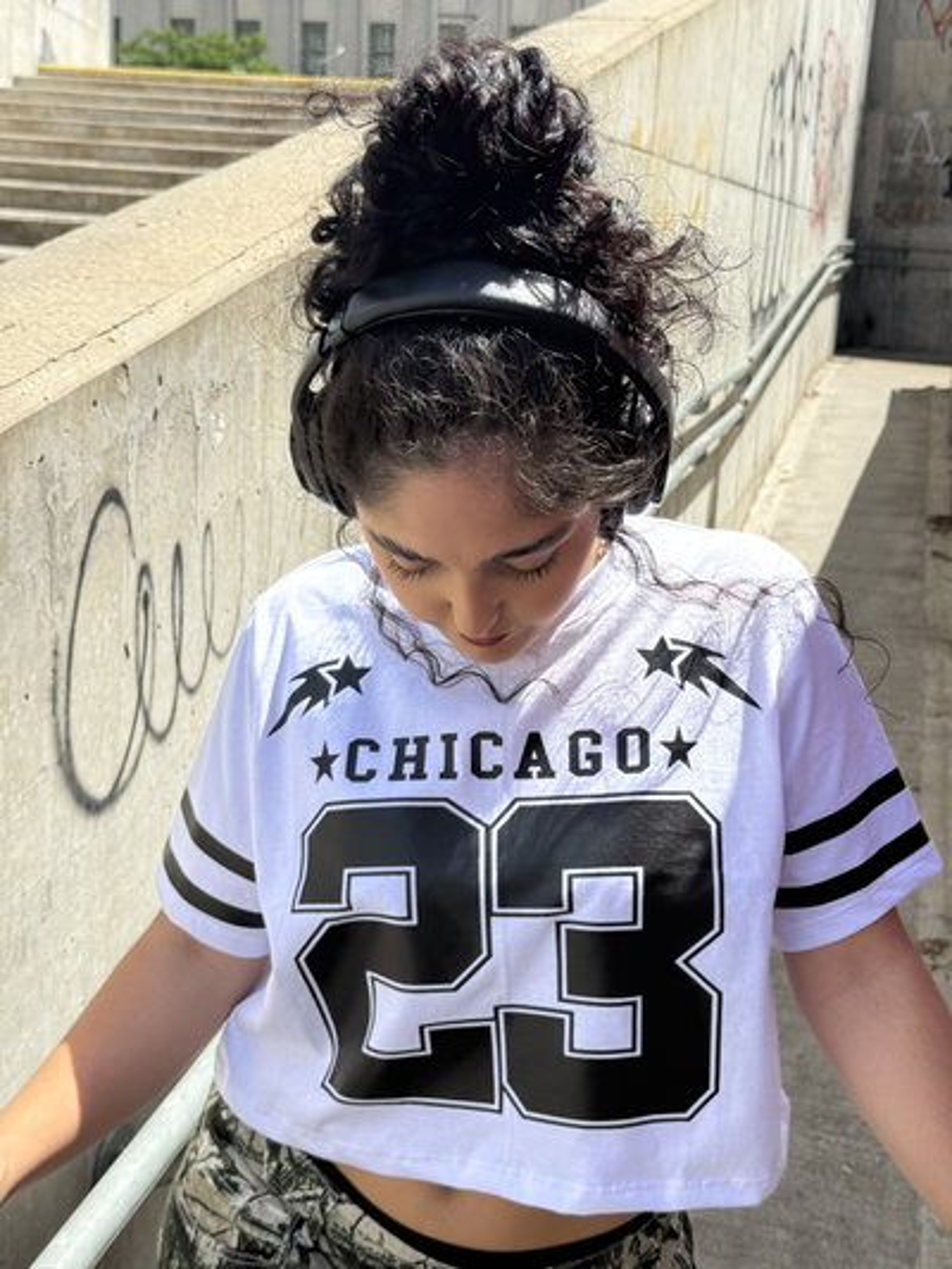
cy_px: 634
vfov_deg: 39.6
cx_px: 476
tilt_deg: -12.4
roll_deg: -2.4
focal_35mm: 48
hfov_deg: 30.3
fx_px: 1759
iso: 64
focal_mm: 6.76
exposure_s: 1/2415
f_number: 1.78
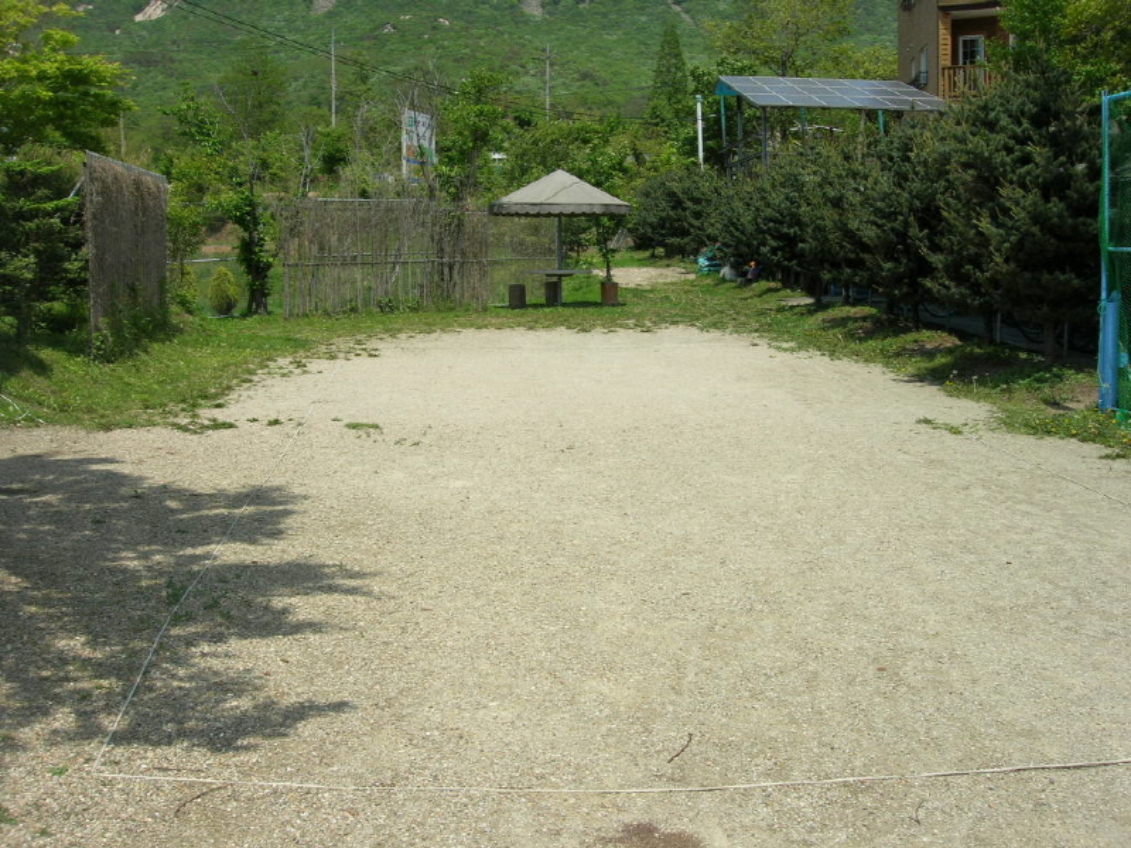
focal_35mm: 38
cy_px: 424
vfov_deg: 37.7
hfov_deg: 49.0
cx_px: 566
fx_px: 1242
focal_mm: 7.8
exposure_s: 1/678
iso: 64
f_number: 4.8
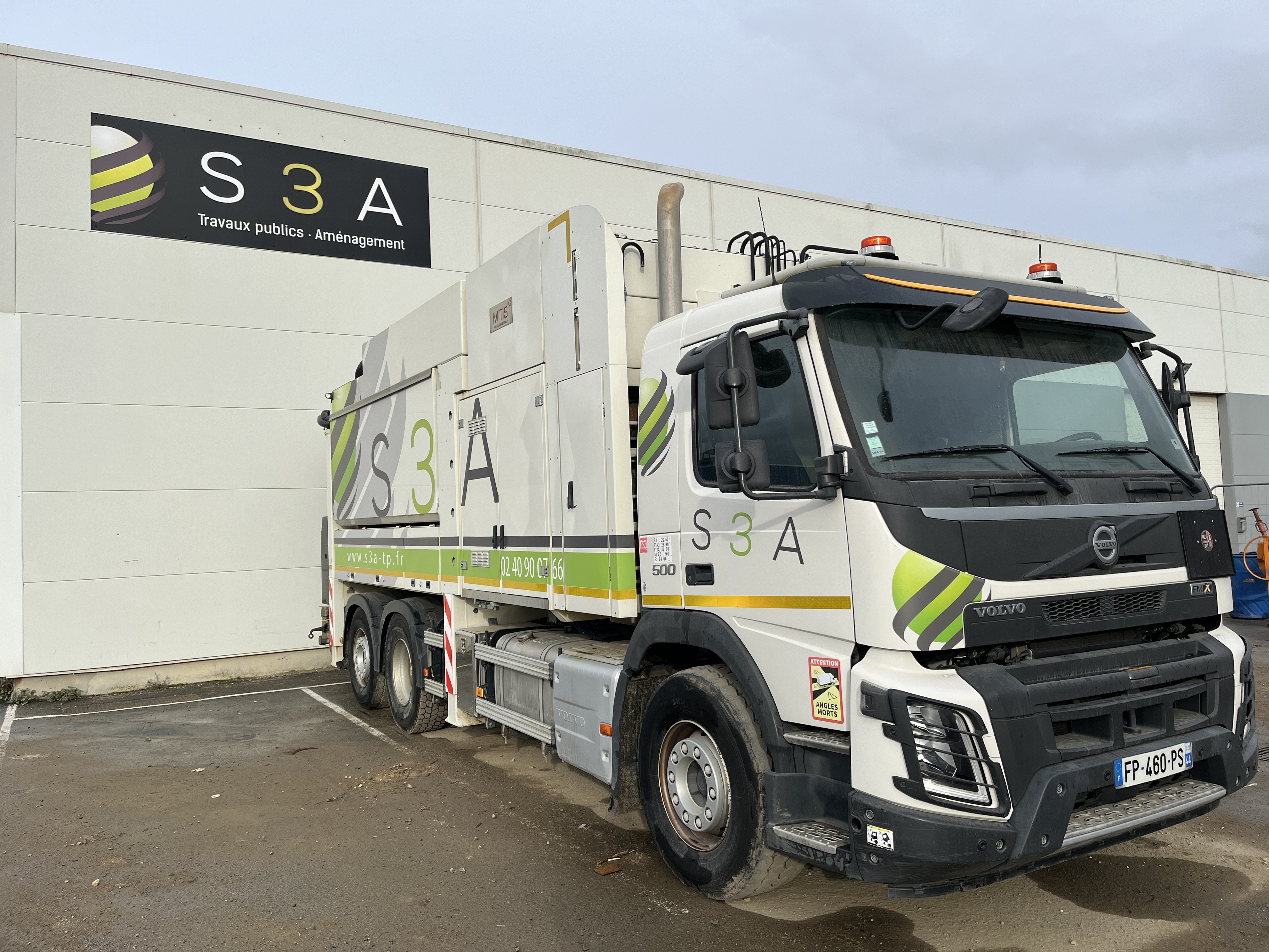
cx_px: 634
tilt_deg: +2.4
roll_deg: +2.8
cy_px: 476
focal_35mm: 26
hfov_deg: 67.3
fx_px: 953
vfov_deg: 53.1
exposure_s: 1/2309
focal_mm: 5.1
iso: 50
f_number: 1.6
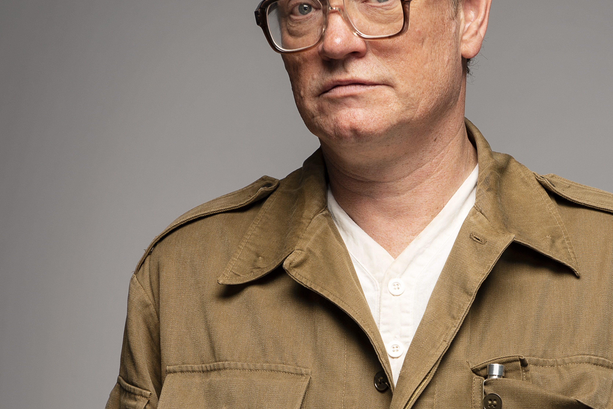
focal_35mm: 155
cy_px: 441
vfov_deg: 8.8
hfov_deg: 13.2
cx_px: 378
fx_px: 2639
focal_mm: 70
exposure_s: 1/250
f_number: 7.1
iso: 125
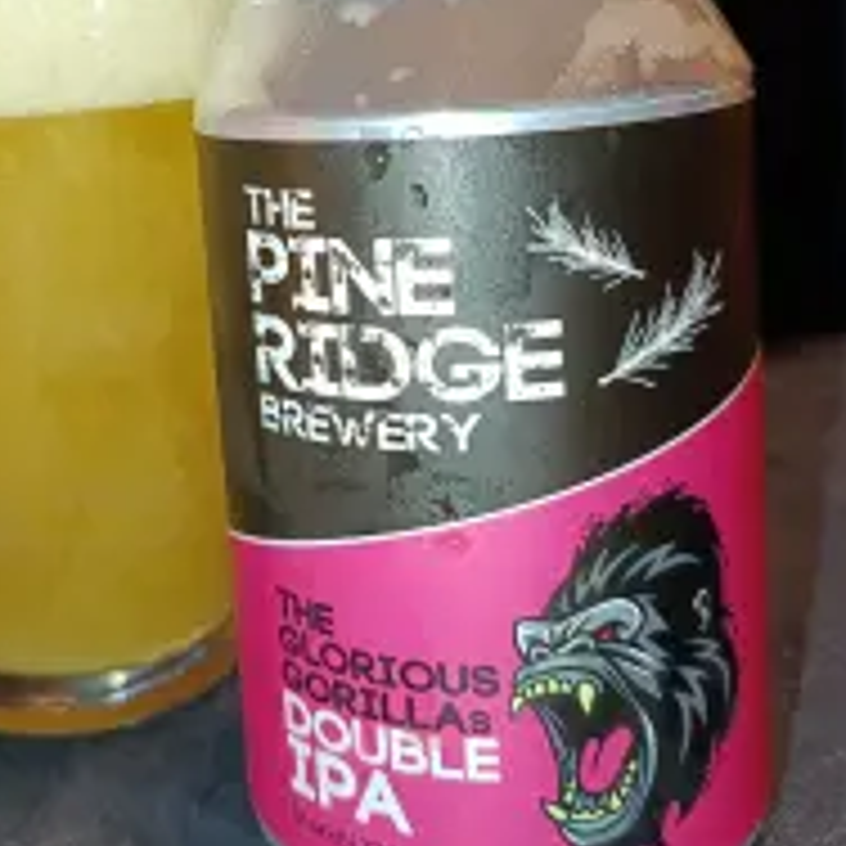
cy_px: 207
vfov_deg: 35.2
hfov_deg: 35.5
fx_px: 1300
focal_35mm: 47
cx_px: 252
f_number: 1.7
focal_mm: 4.71
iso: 500
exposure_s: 1/33.3
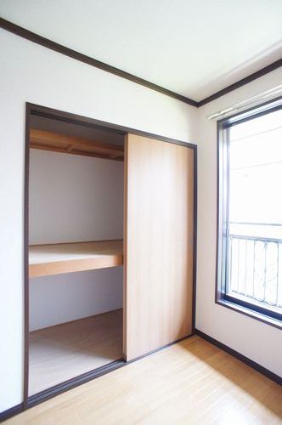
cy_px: 212
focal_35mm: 24
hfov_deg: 53.0
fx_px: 283
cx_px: 141
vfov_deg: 73.8
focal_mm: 16
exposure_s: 1/60
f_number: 3.5
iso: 1600
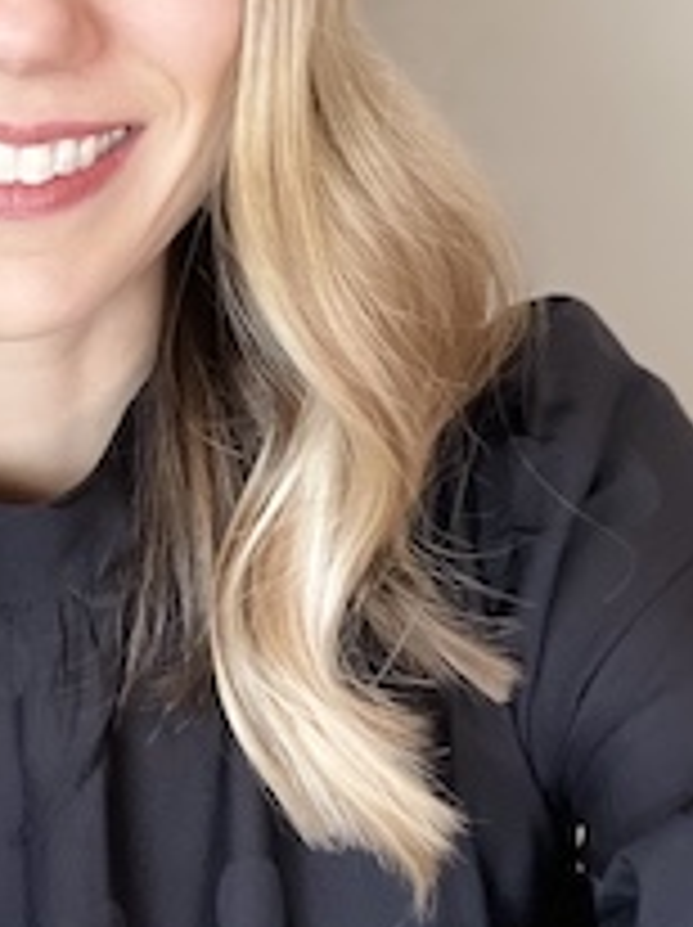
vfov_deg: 29.9
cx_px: -9
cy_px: 166
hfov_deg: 22.3
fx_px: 1685
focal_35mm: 63
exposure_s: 1/60
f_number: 2.2
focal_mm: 2.71
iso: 160
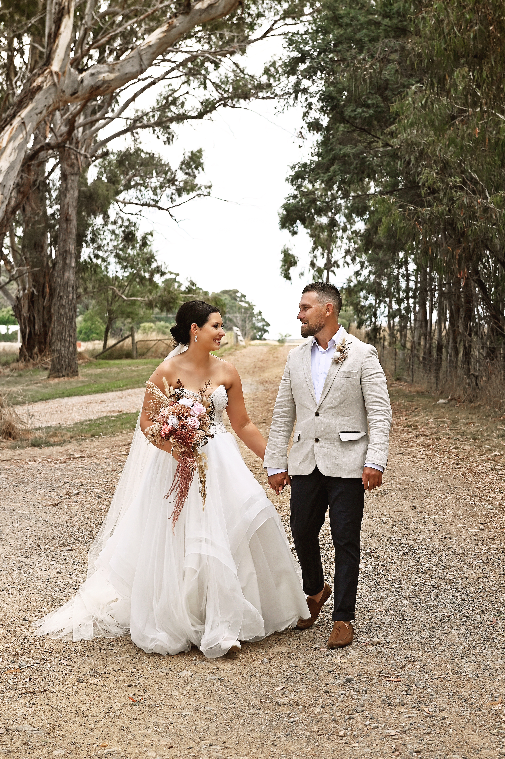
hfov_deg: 21.9
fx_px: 1306
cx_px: 252
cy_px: 380
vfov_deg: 32.4
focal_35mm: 62
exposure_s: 1/250
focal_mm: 62
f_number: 5
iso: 400
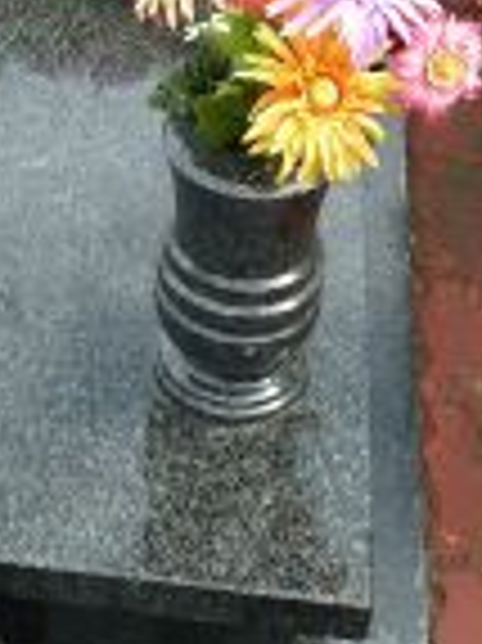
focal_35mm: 84
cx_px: -5
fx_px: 1562
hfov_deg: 17.1
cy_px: 95
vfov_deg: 22.9
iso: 80
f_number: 4
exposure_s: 1/200
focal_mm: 4.1
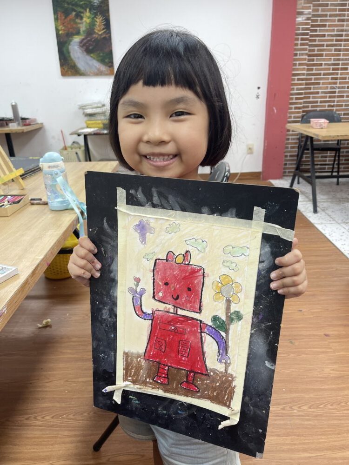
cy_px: 232
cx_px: 174
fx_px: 336
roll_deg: +1.9
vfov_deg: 69.4
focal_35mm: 25
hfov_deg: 54.9
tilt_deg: -22.6
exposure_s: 1/100
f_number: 1.6
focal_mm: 5.1
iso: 50
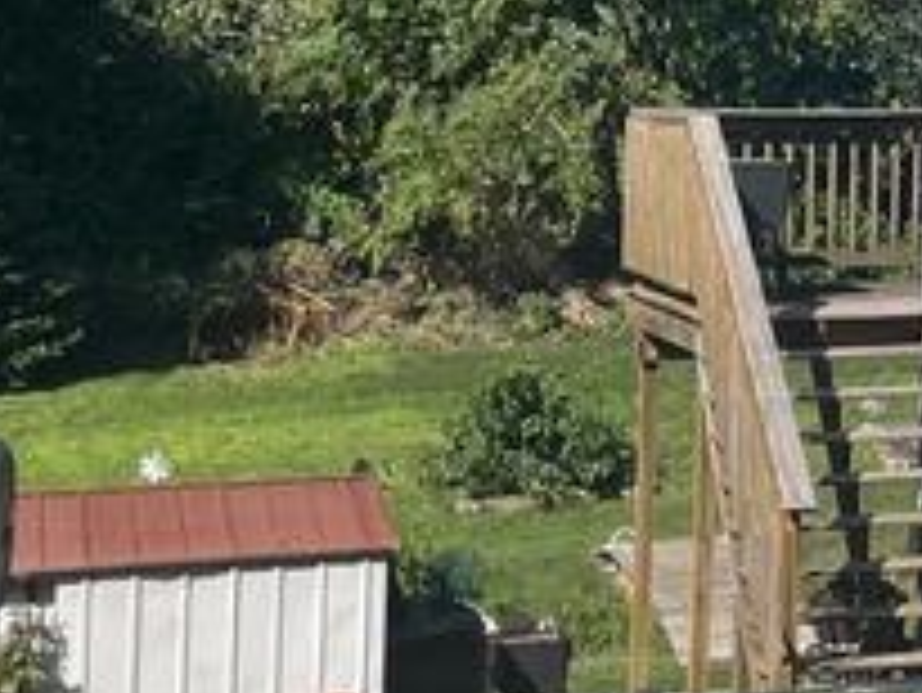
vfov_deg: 11.1
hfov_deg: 13.5
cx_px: 1696
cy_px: -225
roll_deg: -0.7
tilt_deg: +4.2
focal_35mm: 130
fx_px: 3465
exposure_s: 1/3401
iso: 32
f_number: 1.6
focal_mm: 4.2
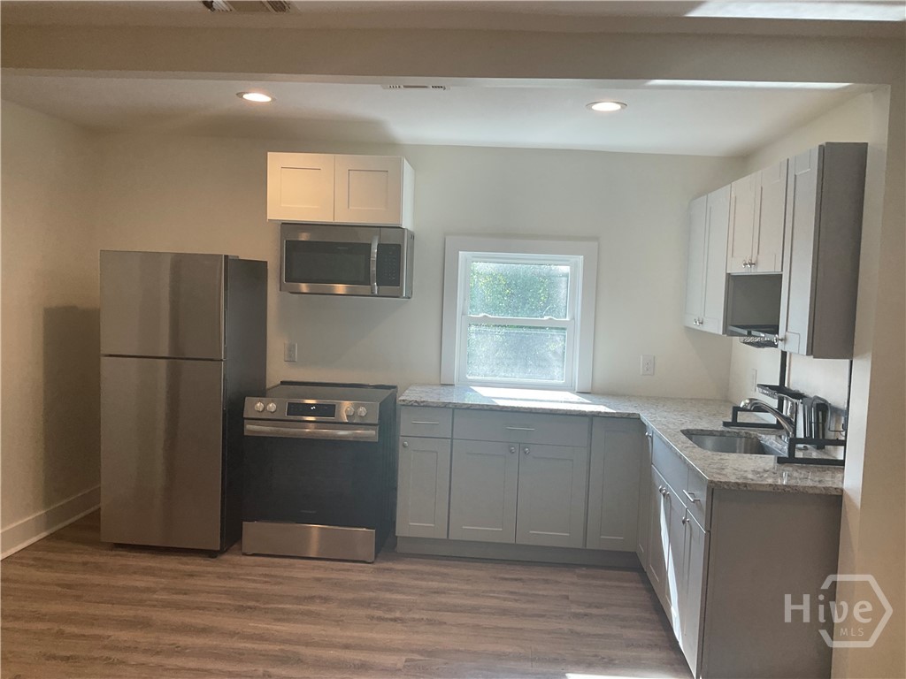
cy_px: 340
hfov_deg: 61.7
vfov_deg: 48.2
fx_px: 759
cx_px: 453
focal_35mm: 29
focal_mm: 3
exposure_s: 1/120
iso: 40
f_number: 1.8
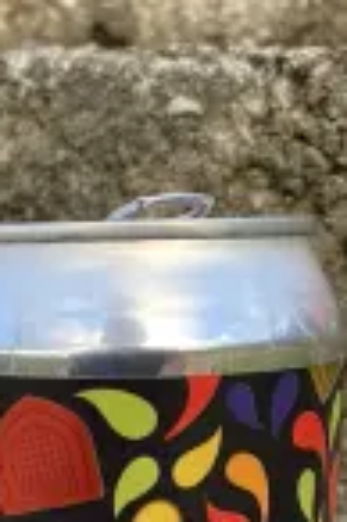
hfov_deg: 17.1
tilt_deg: -16.8
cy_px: 622
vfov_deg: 24.8
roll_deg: +0.9
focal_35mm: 74
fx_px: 1072
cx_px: -129
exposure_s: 1/122
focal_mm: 4.25
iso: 40
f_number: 1.8
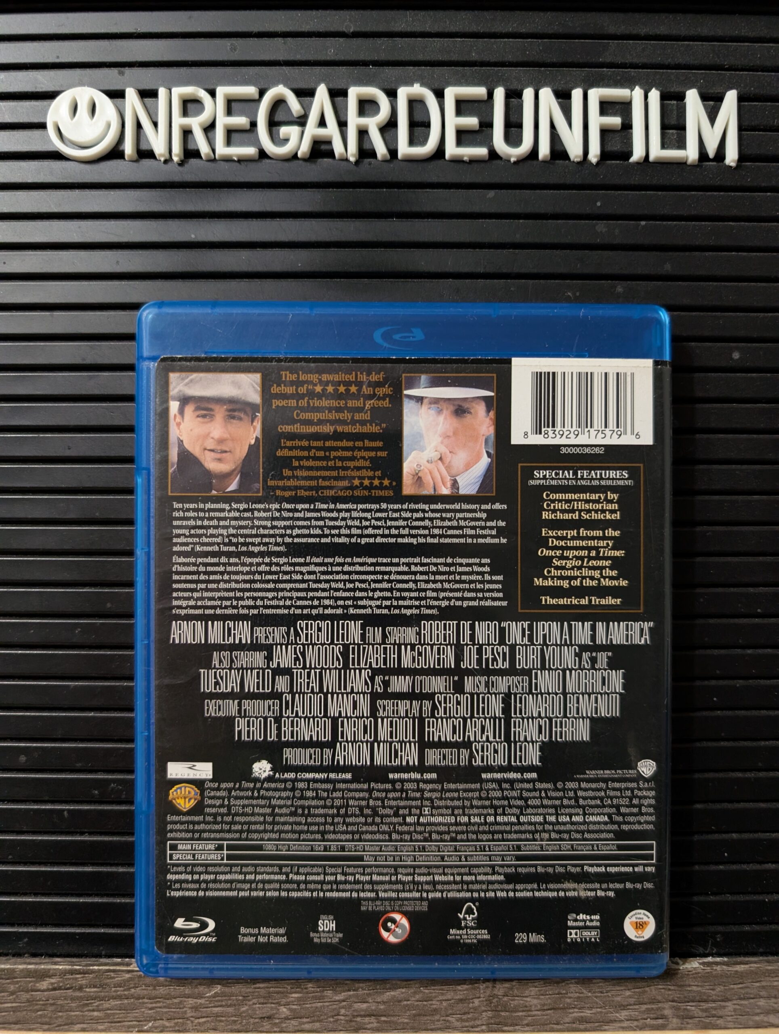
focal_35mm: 24
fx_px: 718
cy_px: 517
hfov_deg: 56.9
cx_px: 390
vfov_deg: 71.5
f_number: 1.68
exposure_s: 1/120
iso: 1161
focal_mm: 6.9
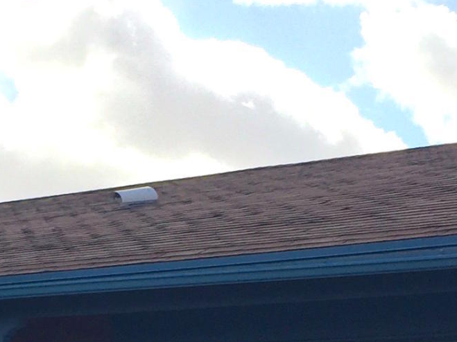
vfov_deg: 11.0
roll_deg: -0.2
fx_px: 1742
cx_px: -4
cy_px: 399
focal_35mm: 132
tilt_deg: +1.5
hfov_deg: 14.7
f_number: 2.2
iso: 32
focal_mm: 4.15
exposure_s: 1/1799
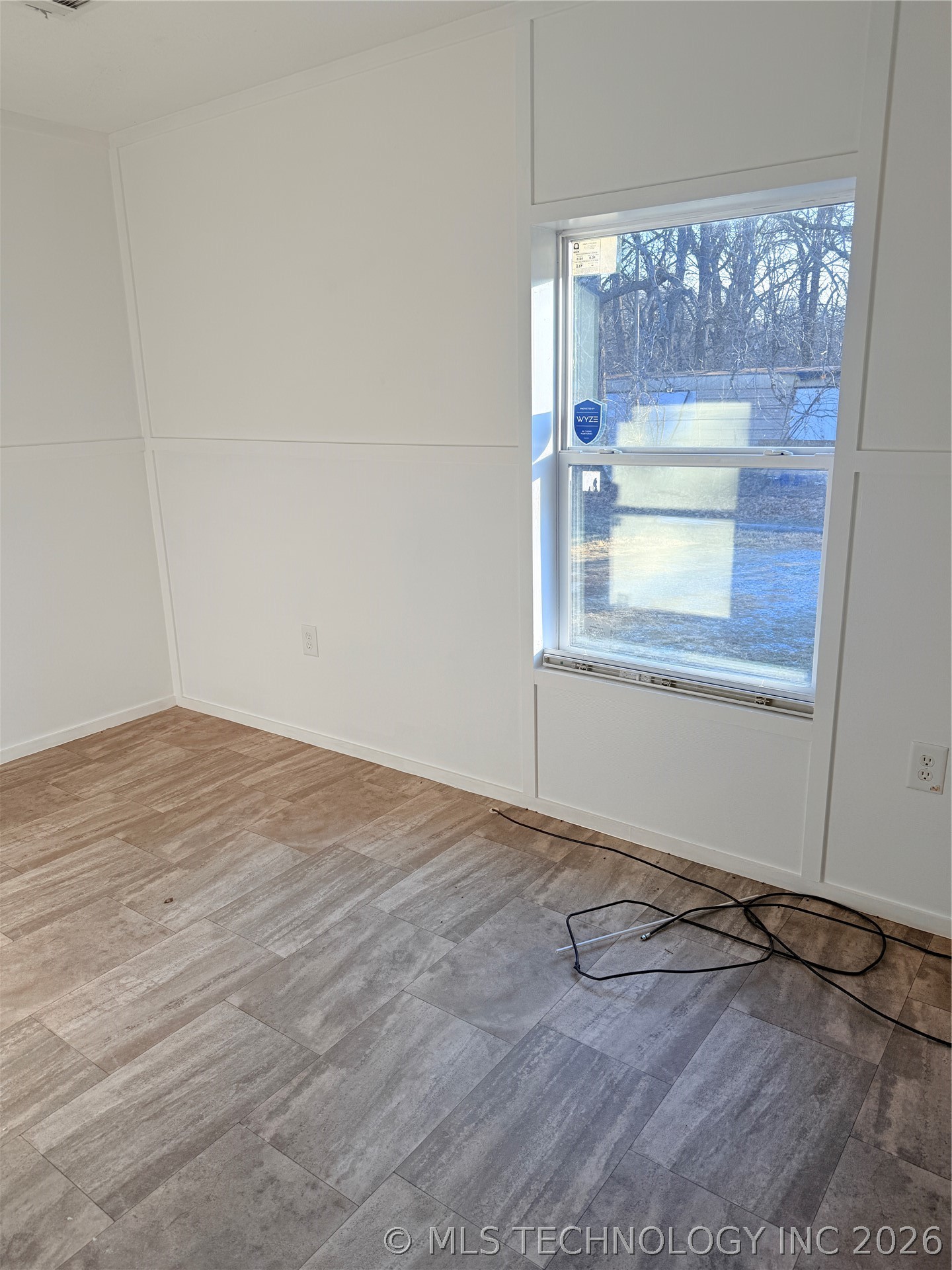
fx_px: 880
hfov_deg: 56.8
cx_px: 476
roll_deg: +0.8
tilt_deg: -15.8
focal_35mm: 24
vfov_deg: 71.6
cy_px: 635
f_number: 1.78
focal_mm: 6.76
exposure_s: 1/535
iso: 80
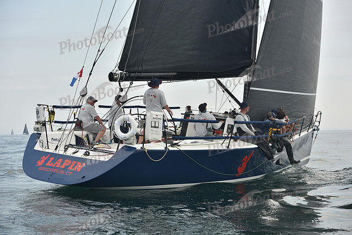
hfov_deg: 28.8
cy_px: 118
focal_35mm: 70
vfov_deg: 19.5
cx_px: 176
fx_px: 685
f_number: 5
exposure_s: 1/640
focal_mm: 70
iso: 250
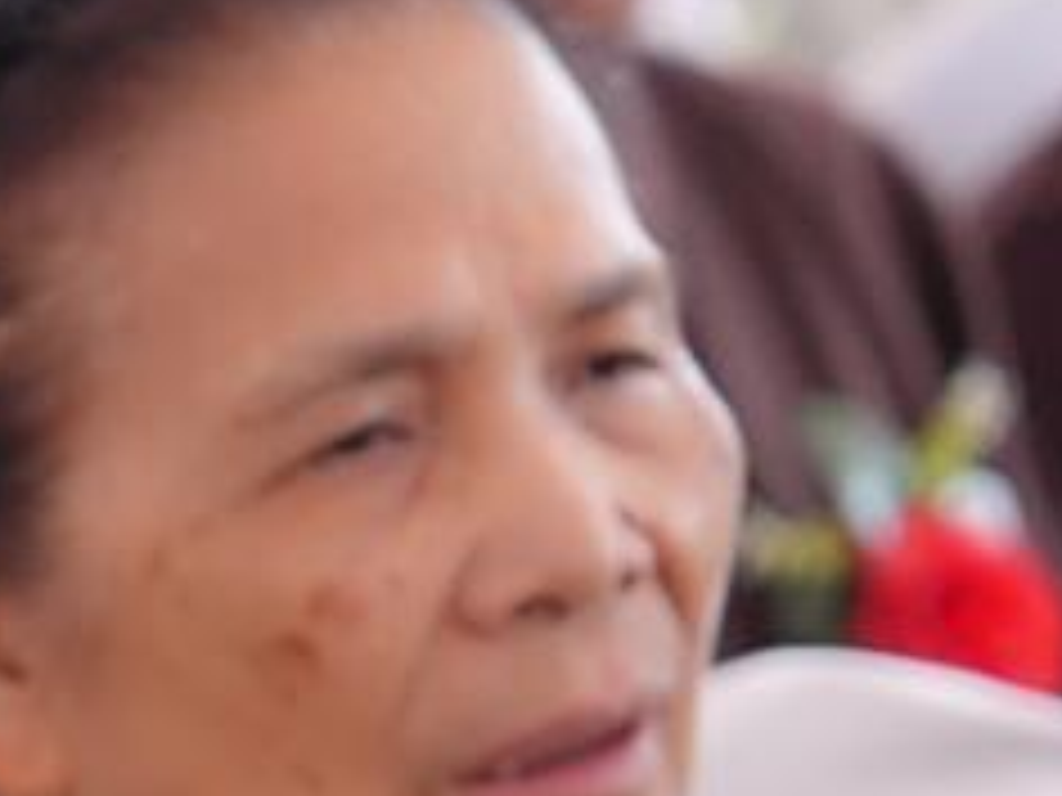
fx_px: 15278
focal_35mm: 498
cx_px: -1611
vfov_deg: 3.0
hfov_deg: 3.9
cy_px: 980
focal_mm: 68
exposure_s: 1/160
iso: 1250
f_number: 2.8
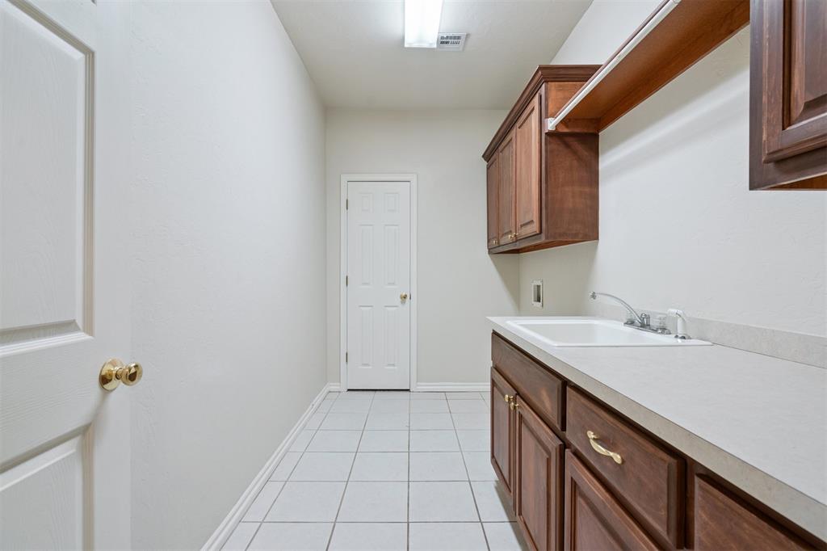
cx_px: 414
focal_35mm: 16
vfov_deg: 73.7
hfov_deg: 96.8
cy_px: 276
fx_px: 367
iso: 200
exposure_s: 1/8
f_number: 7.1
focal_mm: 16
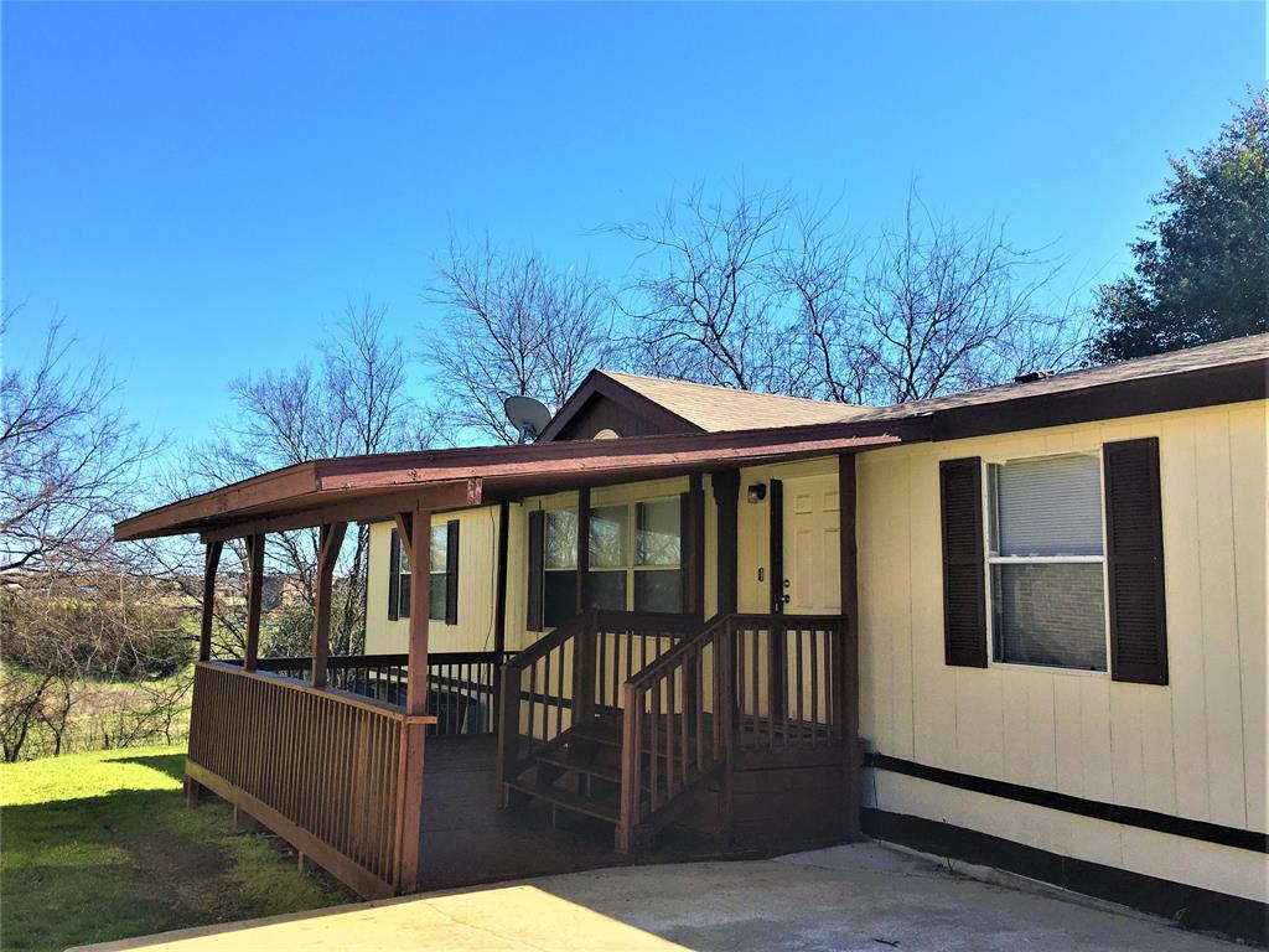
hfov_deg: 61.7
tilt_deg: +7.1
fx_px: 1063
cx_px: 634
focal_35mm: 29
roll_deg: +0.0
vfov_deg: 48.2
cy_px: 476
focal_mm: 4.15
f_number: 2.2
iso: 25
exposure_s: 1/1026
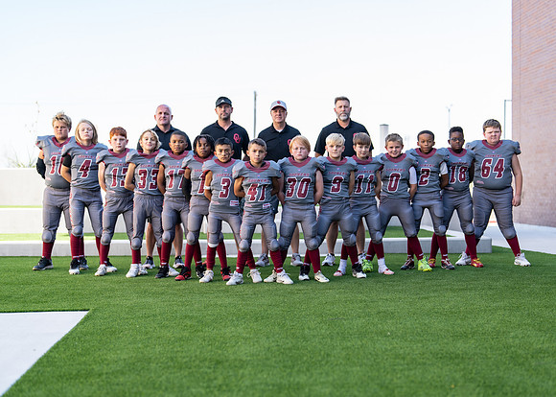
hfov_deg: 35.1
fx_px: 878
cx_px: 298
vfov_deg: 25.5
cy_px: 207
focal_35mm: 56
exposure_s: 1/1000
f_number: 1.6
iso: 100
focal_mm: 50
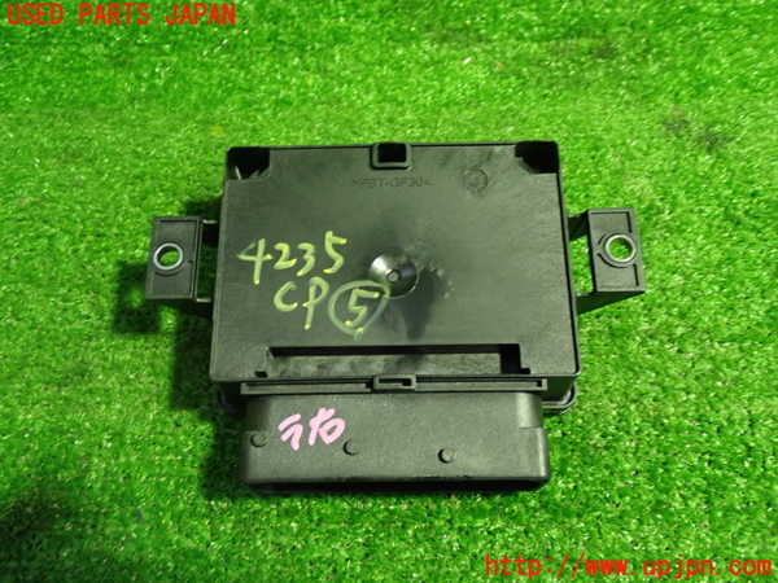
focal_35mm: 36
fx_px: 809
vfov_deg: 39.7
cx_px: 389
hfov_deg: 51.4
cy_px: 292
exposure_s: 1/40
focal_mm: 6.37
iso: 640
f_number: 2.5
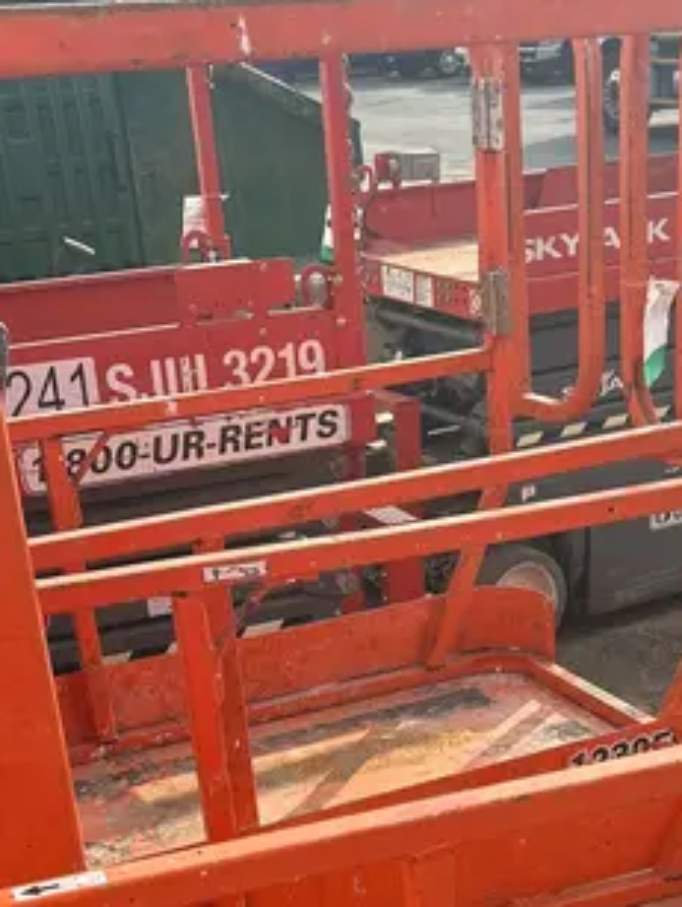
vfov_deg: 29.3
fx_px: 1625
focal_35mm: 62
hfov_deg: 23.6
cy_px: 894
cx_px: 469
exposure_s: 1/1377
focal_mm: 5.7
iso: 50
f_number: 1.5
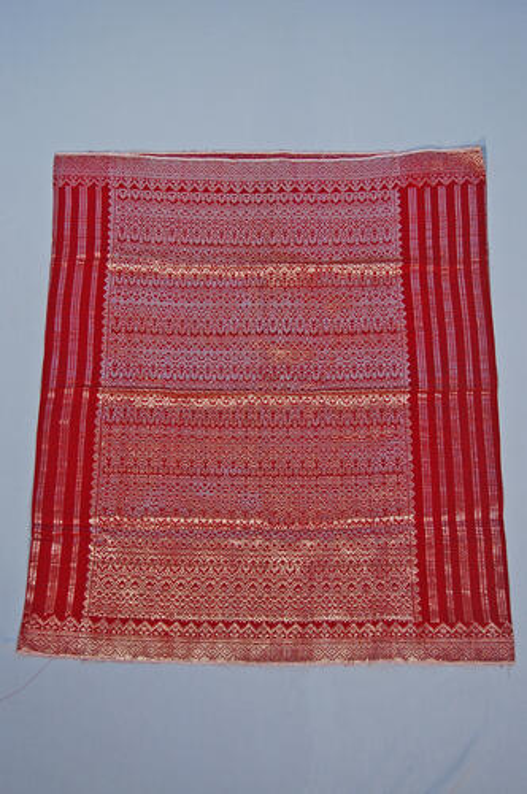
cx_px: 264
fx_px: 1024
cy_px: 397
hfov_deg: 28.9
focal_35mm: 46
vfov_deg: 42.4
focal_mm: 31
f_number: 4.5
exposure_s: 1/60
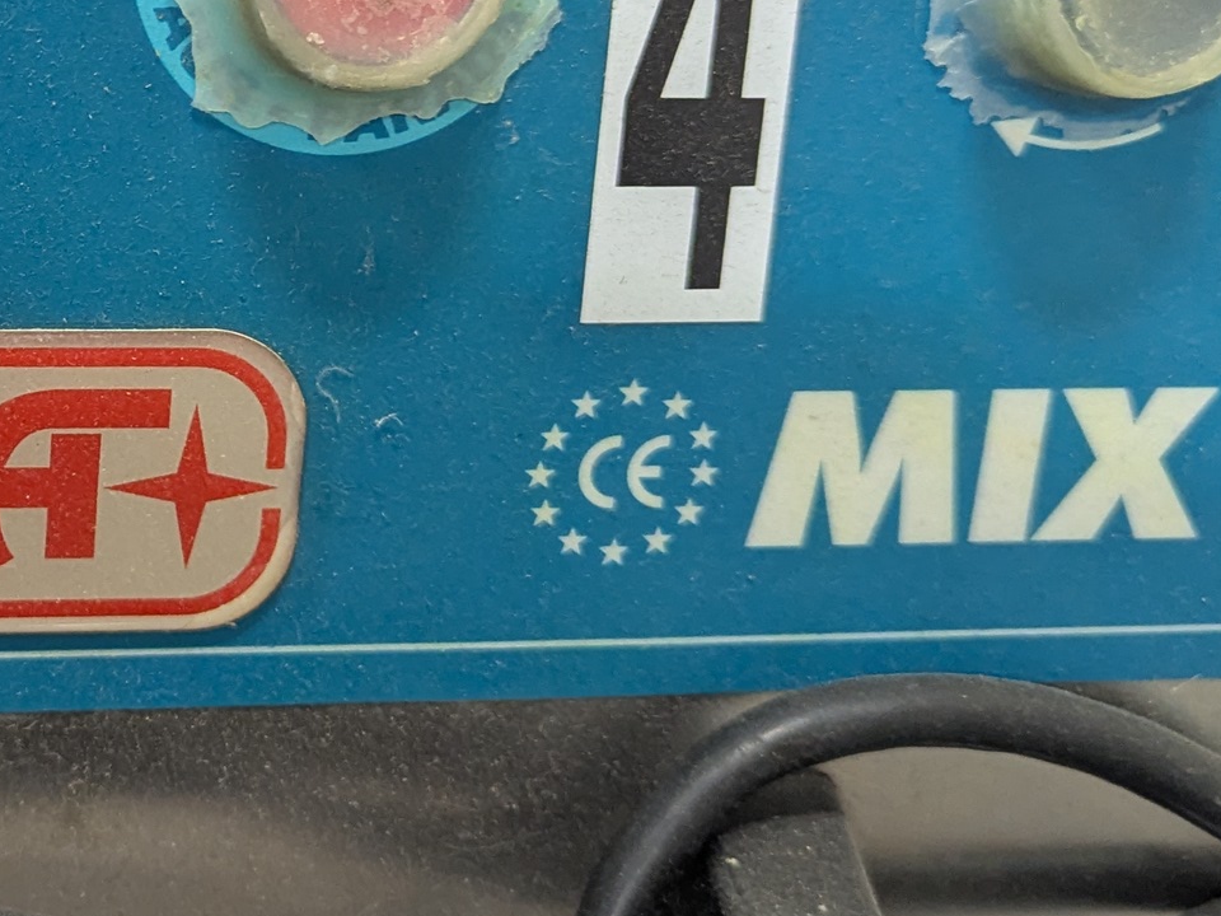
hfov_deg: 28.5
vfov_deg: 22.6
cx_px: 10
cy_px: 162
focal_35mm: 64
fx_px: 2257
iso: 423
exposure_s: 1/120
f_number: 1.85
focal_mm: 6.81
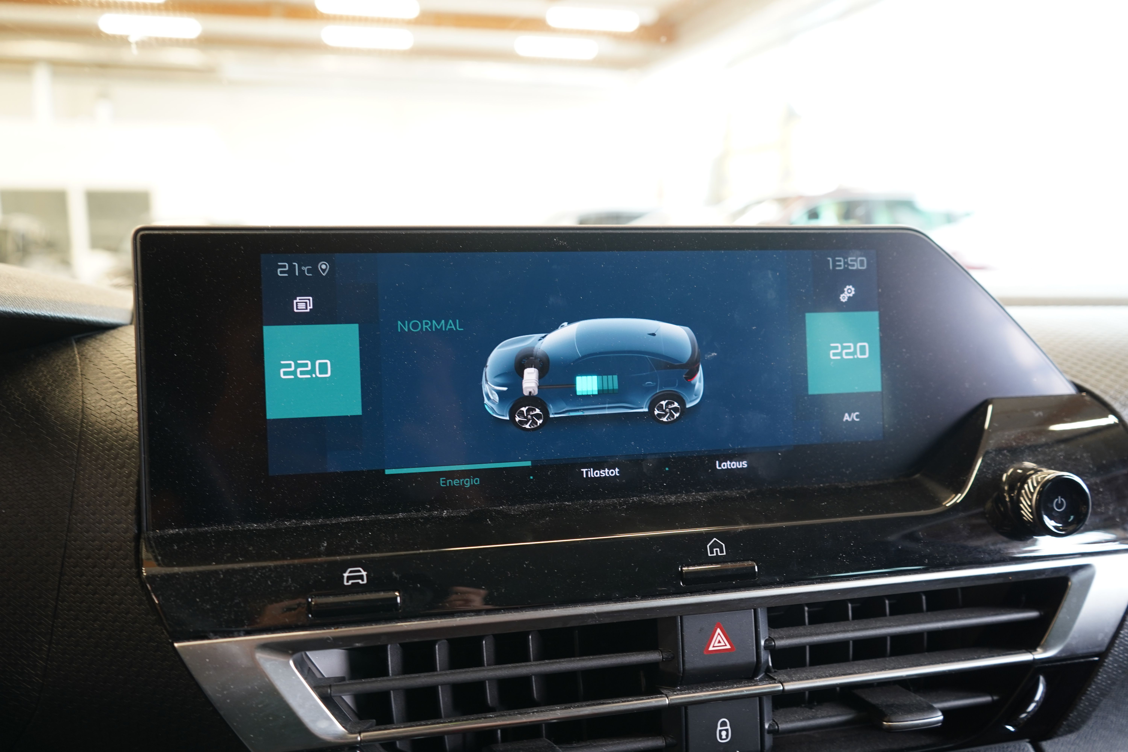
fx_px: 877
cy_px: 376
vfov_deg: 46.4
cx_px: 564
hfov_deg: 65.5
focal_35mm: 28
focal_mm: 28
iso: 800
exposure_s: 1/15
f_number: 5
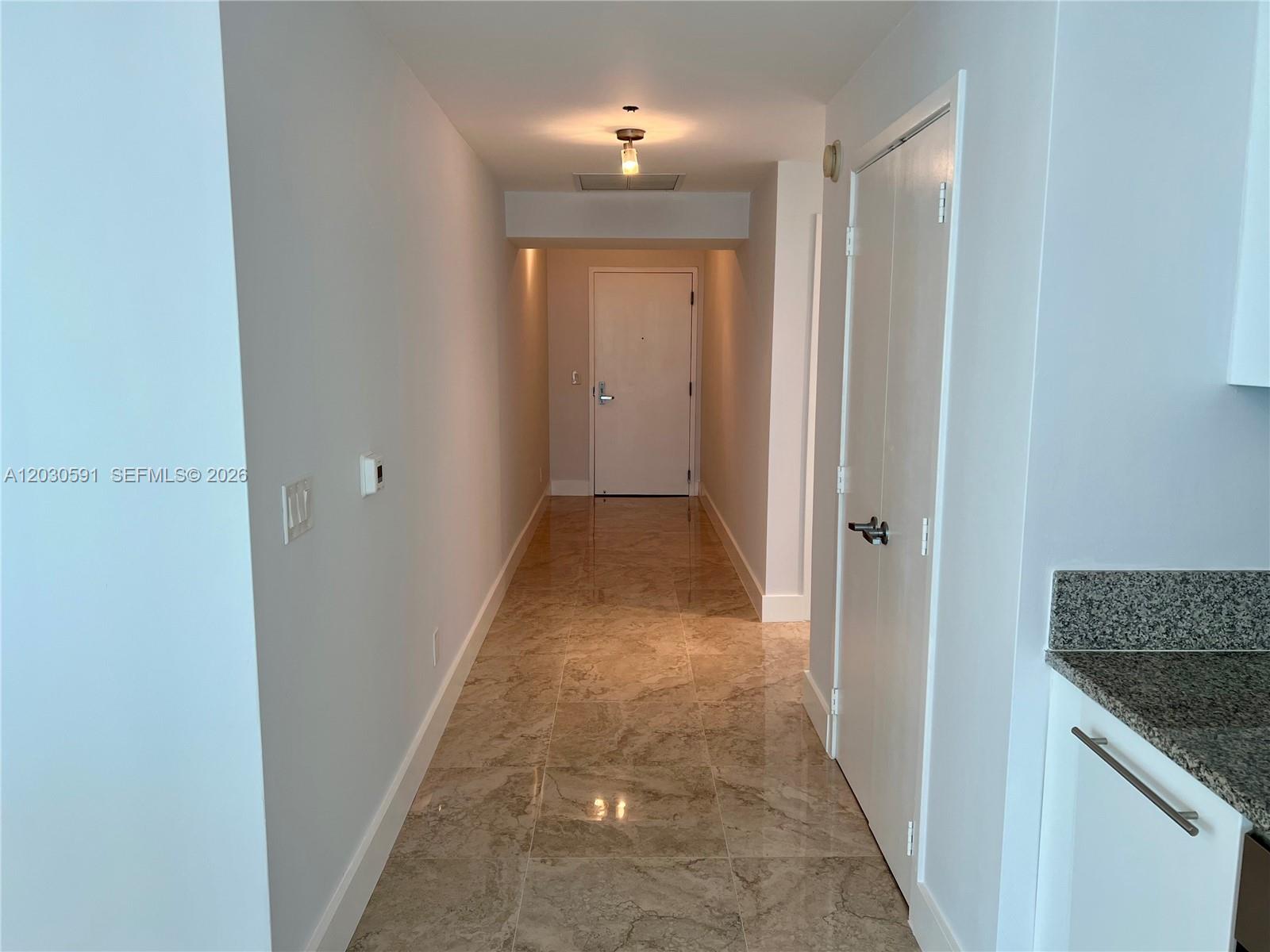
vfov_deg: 53.1
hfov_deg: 67.3
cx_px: 635
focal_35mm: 26
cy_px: 476
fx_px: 954
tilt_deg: -7.7
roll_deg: -0.4
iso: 64
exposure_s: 1/145
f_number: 1.5
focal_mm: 5.7
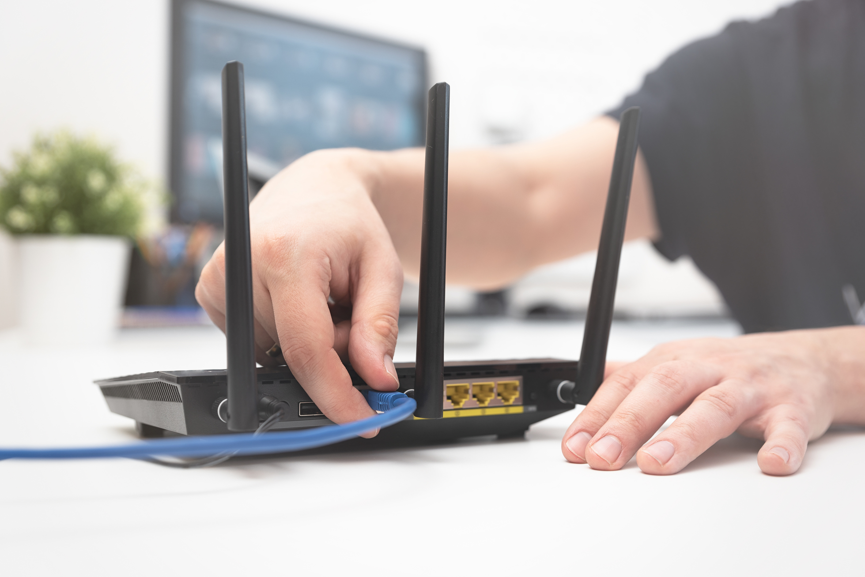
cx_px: 430
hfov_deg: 40.3
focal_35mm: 49
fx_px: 1178
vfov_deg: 27.6
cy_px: 285
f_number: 4
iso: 200
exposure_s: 1/100
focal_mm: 48
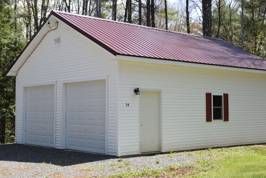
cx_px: 138
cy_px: 83
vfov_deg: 24.3
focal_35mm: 56
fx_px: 411
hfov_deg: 35.8
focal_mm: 29
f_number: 8
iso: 200
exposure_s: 1/250
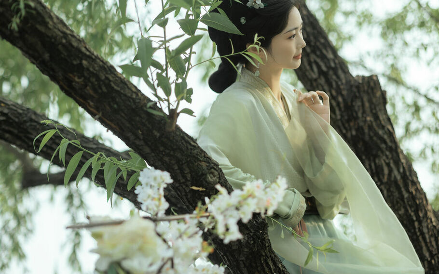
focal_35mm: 100
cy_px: 135
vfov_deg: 13.1
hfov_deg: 20.8
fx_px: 1197
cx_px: 199
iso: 100
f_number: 2
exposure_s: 1/1600
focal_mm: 85
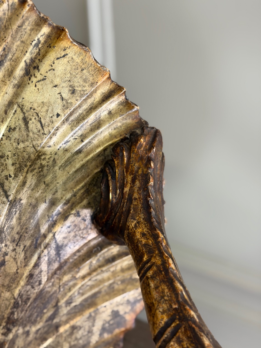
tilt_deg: -29.7
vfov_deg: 39.7
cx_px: 130
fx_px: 483
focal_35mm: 48
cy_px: 174
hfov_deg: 30.3
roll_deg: +0.3
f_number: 1.78
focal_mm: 6.76
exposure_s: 1/50
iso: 250
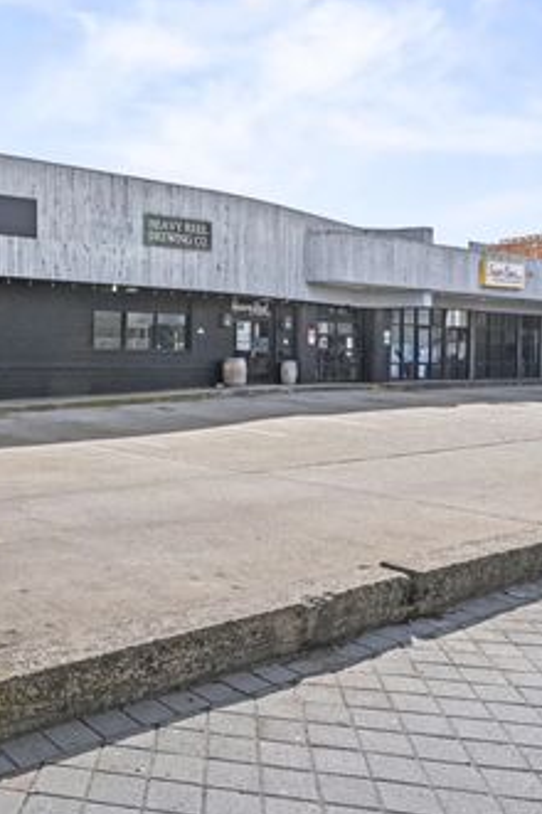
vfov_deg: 57.2
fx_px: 745
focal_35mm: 33
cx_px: 52
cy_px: 416
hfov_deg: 37.3
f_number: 8
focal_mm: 17
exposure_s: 1/80
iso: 400
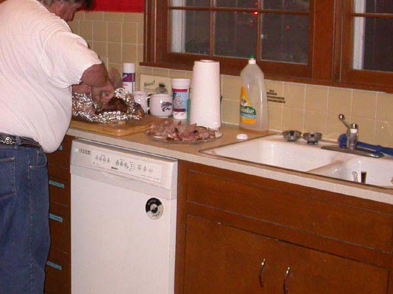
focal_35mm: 65
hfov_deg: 29.1
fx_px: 738
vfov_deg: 22.5
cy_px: 91
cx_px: 72
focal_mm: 7.85
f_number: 2.6
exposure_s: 1/60
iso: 200
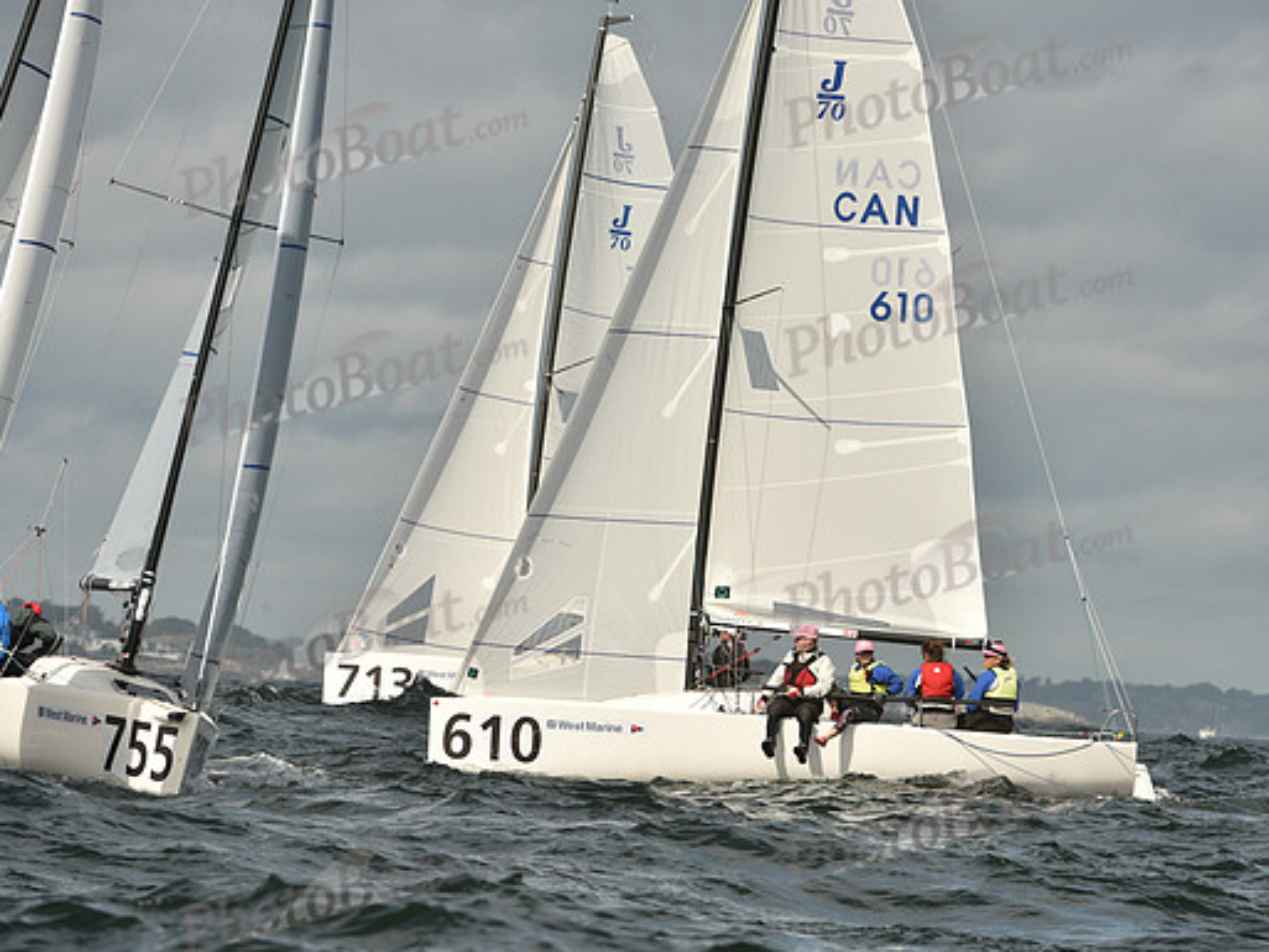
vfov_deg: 4.4
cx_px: 658
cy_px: 476
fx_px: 12357
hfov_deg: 5.9
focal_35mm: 337
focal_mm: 310
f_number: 10
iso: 320
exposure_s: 1/1250
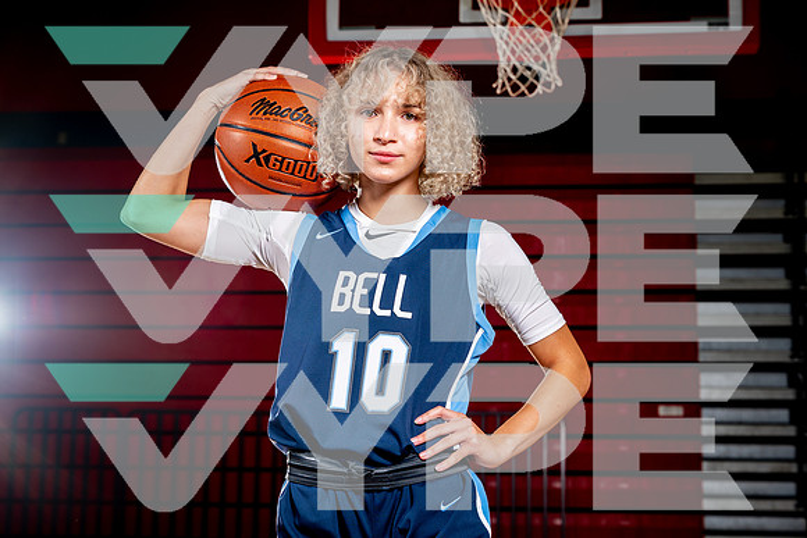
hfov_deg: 32.4
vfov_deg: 21.9
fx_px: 1390
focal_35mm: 62
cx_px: 404
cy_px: 269
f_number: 5.6
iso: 100
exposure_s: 1/125
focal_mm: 62
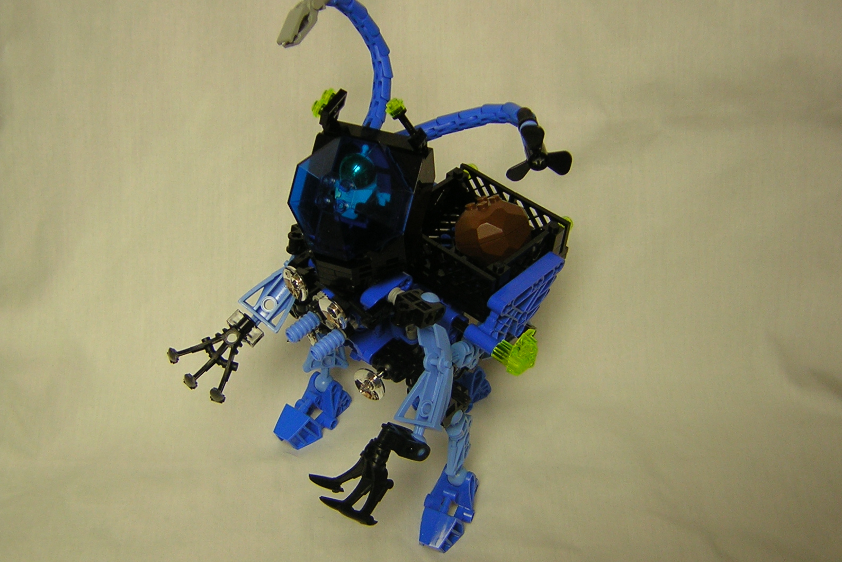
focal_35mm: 45
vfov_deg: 29.9
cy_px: 273
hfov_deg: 43.6
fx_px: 1052
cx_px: 420
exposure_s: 1/9.4
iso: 50
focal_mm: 5.6
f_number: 2.8
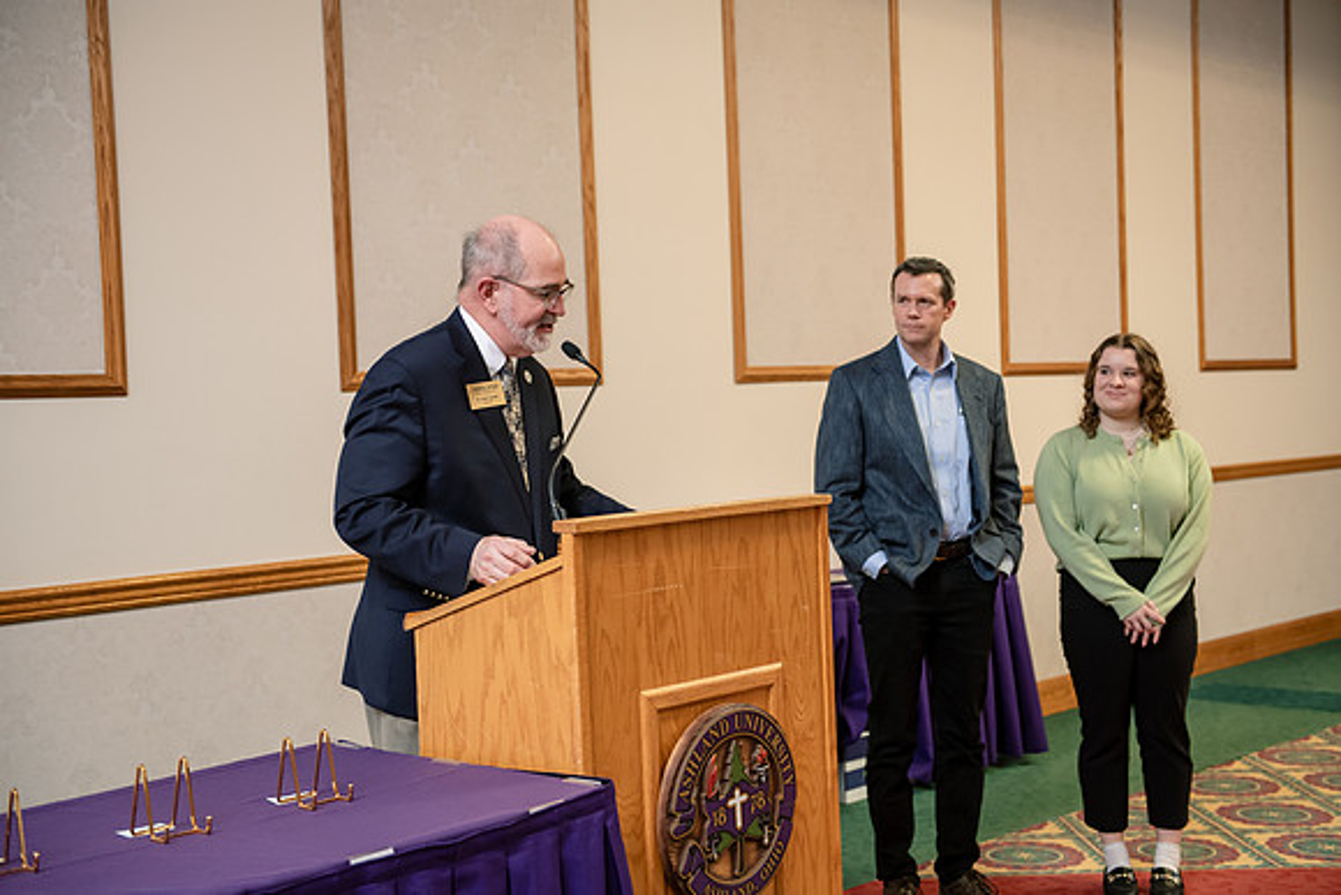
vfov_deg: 27.0
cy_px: 448
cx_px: 670
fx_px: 1863
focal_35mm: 50
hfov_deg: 39.6
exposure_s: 1/125
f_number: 3.2
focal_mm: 50
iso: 1000
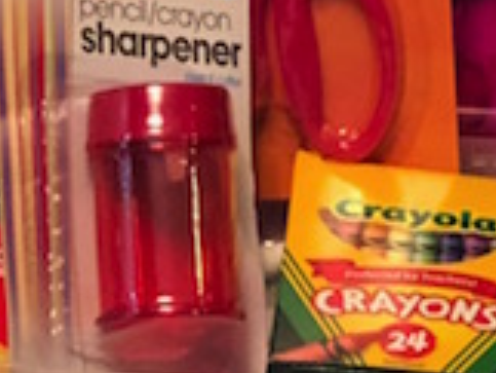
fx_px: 4574
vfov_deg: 4.7
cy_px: 174
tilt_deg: -32.7
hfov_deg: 6.2
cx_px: 293
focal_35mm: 319
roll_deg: -0.8
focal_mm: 6.6
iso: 500
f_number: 2.8
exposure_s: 1/60
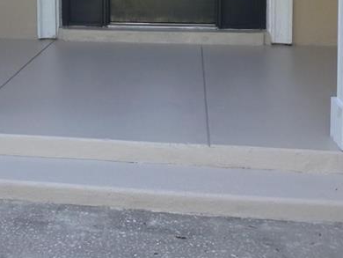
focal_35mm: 63
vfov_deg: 21.8
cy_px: -42
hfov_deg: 29.8
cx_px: 55
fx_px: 625
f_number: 3.3
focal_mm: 4.3
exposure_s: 1/80
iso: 100
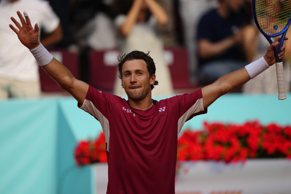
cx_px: 146
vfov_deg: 3.4
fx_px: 3233
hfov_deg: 5.2
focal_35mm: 400
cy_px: 97
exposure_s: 1/2500
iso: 500
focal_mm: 400
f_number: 2.8
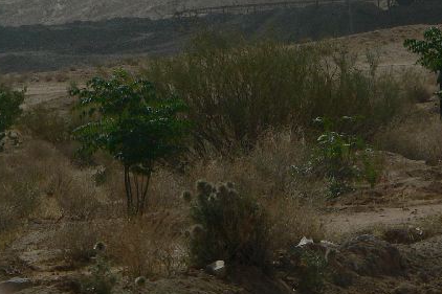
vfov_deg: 4.0
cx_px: 206
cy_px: -6
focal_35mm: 347
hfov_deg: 5.9
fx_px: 4259
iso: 80
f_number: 6.5
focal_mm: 29.4
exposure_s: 1/1000
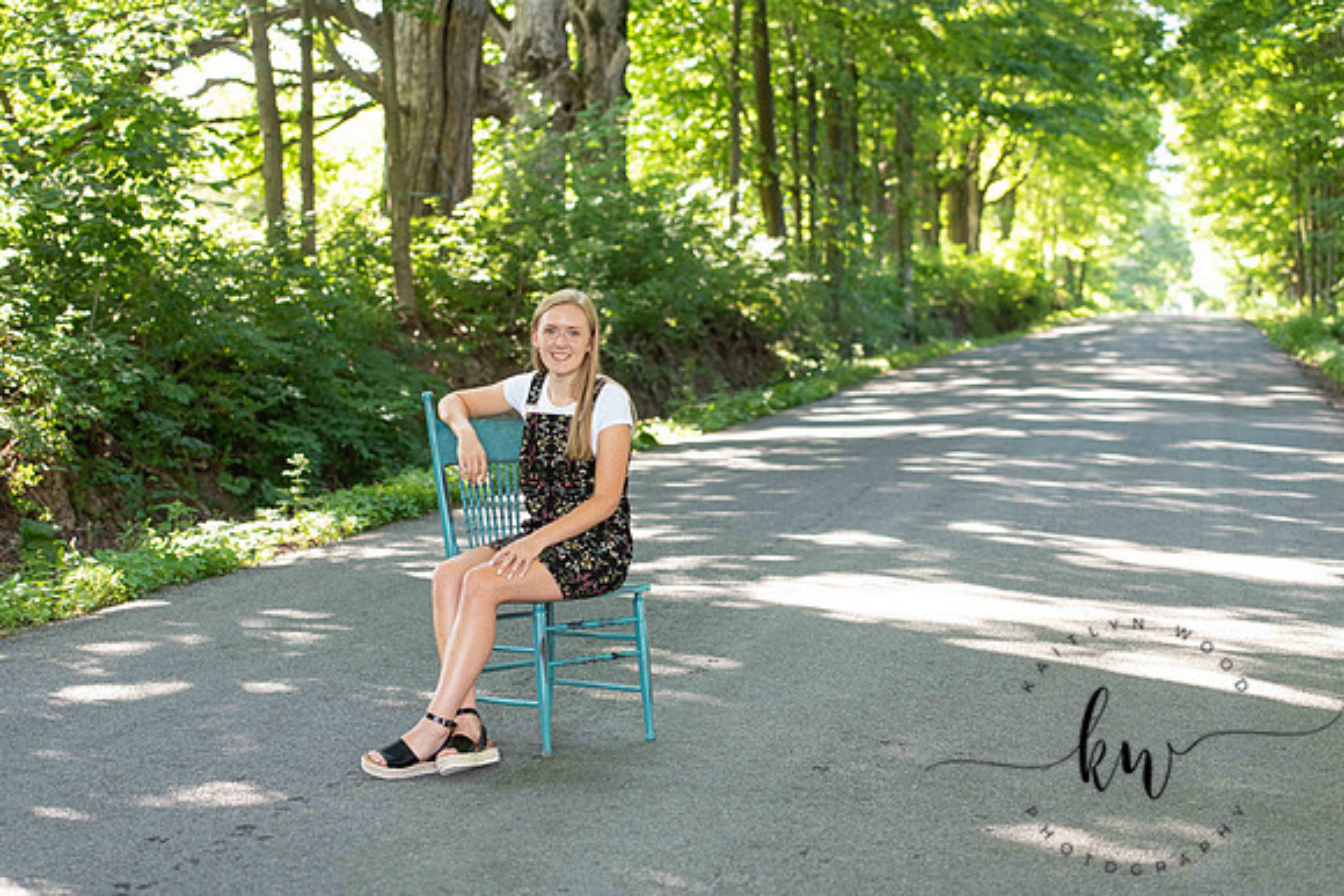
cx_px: 672
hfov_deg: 28.8
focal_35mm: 70
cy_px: 448
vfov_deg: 19.5
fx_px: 2614
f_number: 3.5
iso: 640
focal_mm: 70
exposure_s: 1/200
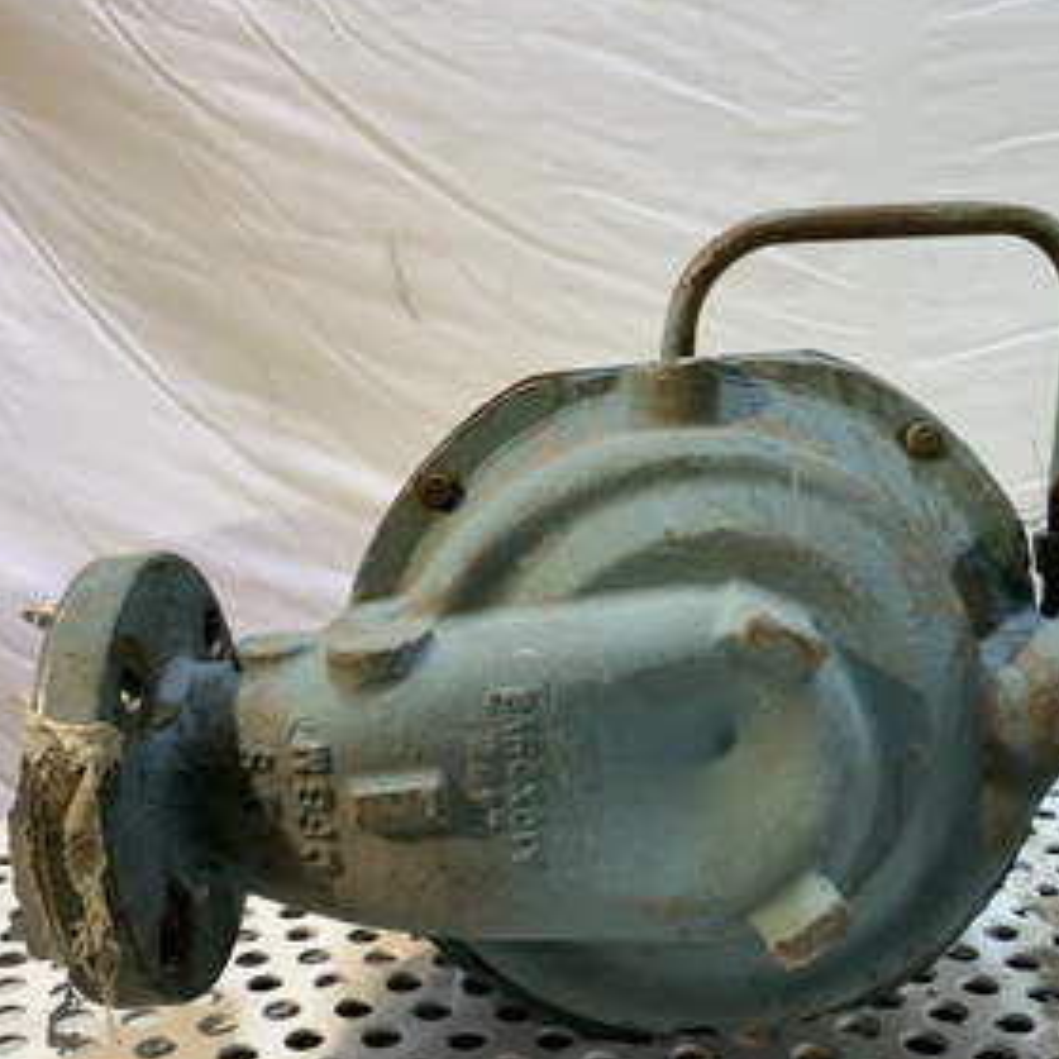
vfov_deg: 49.7
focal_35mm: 33
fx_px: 1142
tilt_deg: -7.9
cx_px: 573
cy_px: 554
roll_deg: +0.3
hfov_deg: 49.7
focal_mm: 4.25
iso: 50
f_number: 1.8
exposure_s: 1/120
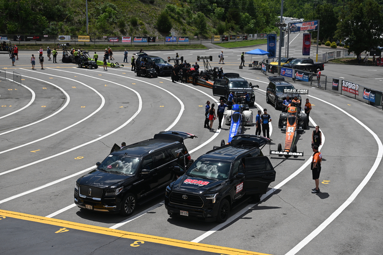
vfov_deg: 26.0
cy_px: 128
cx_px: 192
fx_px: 553
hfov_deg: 38.2
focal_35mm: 52
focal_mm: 52
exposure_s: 1/1600
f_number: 6.3
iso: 200
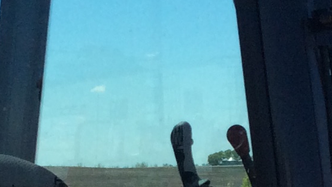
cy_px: 224
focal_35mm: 163
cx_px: 209
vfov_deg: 7.4
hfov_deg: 13.2
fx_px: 1434
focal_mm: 3.3
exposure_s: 1/2045
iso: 32
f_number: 2.4
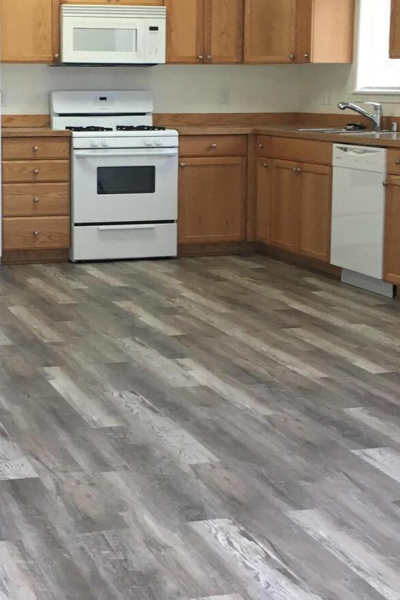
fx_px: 1134
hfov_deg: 19.9
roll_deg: -0.4
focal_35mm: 68
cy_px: 247
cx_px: 97
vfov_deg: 29.6
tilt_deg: -7.6
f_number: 2.2
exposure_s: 1/30
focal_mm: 4.15
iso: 25
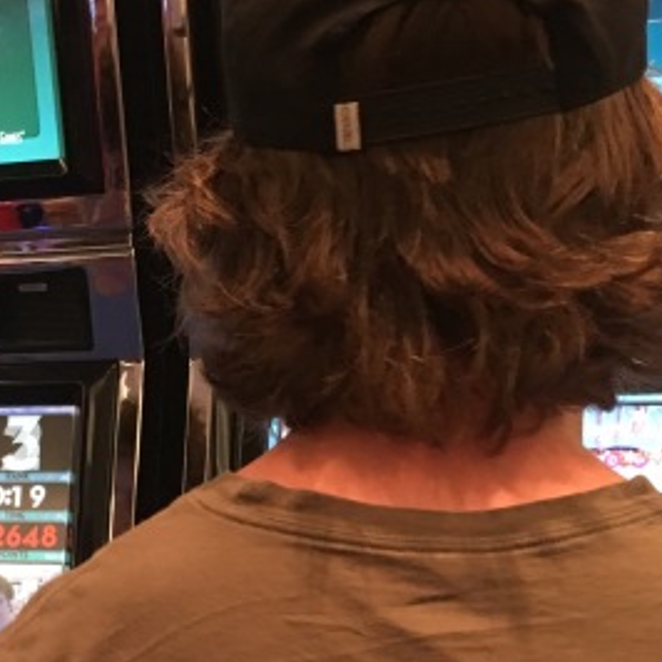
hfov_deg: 22.1
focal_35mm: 77
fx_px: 1666
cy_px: 565
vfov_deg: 22.1
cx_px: 102
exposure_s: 1/15
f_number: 2.2
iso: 200
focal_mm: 4.15
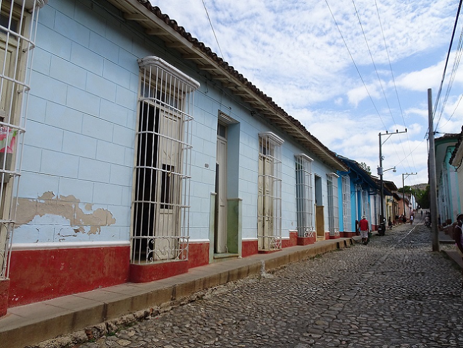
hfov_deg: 71.5
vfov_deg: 56.9
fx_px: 321
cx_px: 232
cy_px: 174
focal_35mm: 24
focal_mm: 4.1
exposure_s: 1/800
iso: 80
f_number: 3.5
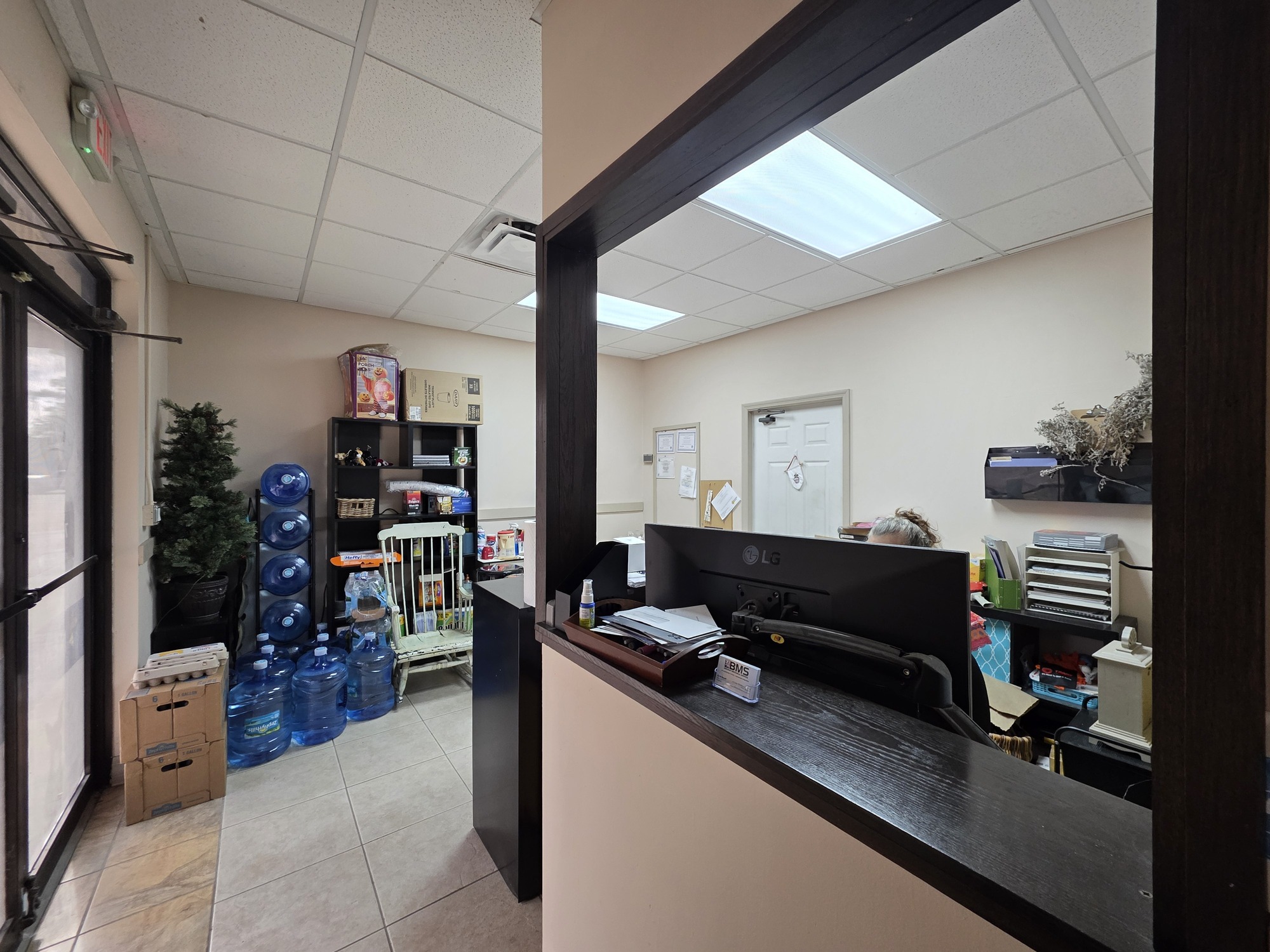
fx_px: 477
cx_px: 635
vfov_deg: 89.9
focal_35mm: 13
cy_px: 476
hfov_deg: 106.2
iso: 160
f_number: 1.9
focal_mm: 2.2
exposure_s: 1/120
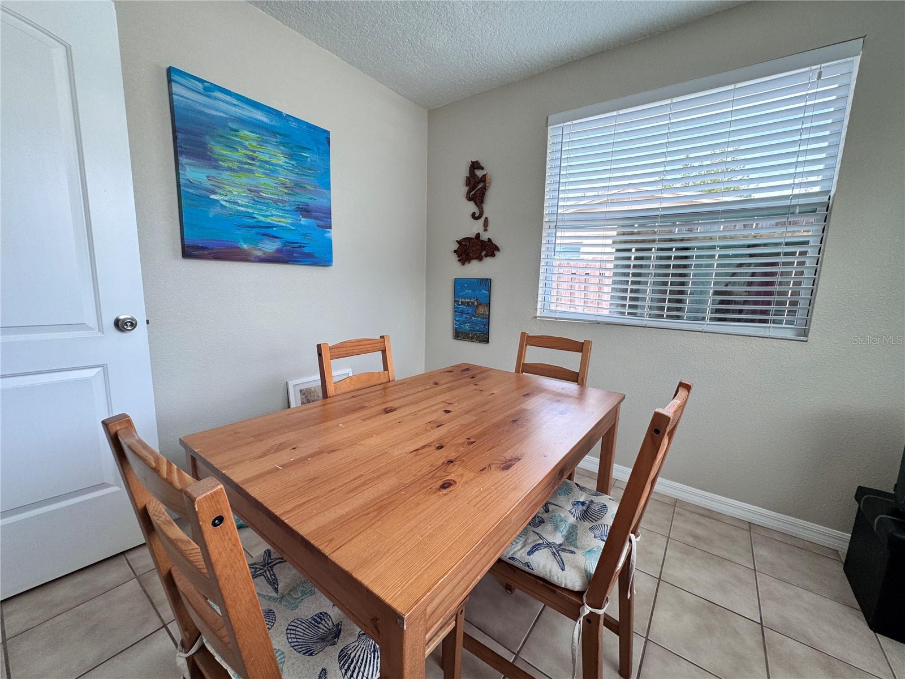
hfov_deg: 102.1
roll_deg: -2.0
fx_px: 366
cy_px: 340
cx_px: 452
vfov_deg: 85.7
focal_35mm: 14
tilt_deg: -10.8
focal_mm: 2.22
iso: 80
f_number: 2.2
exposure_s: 1/99
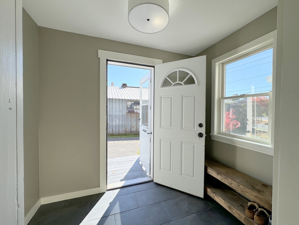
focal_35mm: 14
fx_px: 121
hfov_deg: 102.1
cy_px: 112
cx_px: 150
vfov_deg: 85.7
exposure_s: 1/569
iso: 40
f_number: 2.2
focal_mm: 2.22
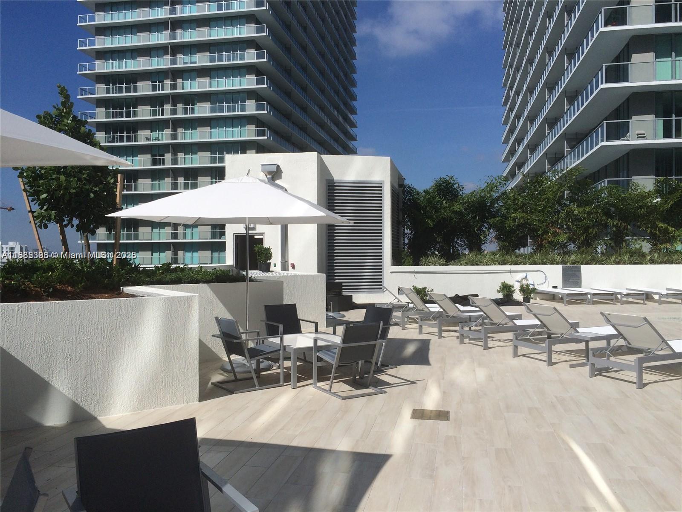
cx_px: 341
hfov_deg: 61.7
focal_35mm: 29
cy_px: 256
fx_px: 571
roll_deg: -0.5
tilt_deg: -0.8
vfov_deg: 48.2
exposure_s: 1/5882
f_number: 2.2
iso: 32
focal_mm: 4.15
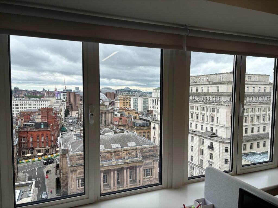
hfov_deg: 67.3
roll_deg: -0.1
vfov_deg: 53.1
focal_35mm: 26
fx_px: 209
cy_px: 104
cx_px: 139
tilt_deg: -3.9
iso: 50
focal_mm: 5.96
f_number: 1.6
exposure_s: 1/1037
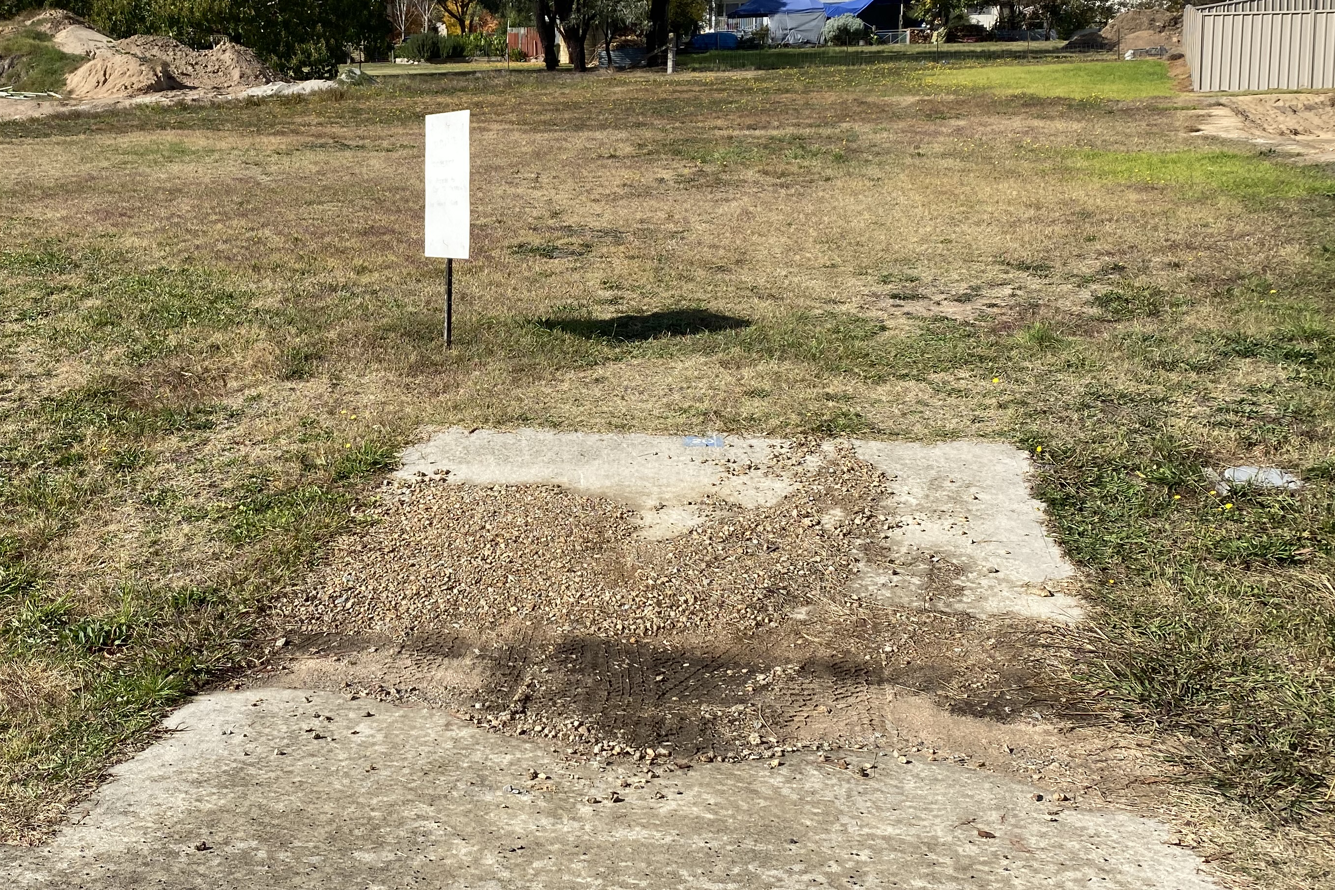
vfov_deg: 33.2
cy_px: 317
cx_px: 479
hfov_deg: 47.9
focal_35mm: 40
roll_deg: +0.2
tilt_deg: -5.3
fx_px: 1483
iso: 32
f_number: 1.8
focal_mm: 4.25
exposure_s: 1/2890
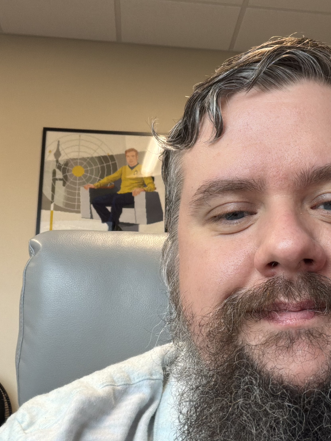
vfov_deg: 44.8
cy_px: 222
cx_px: 222
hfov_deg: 34.0
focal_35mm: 42
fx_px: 536
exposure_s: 1/60
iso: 100
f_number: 1.9
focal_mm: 2.71
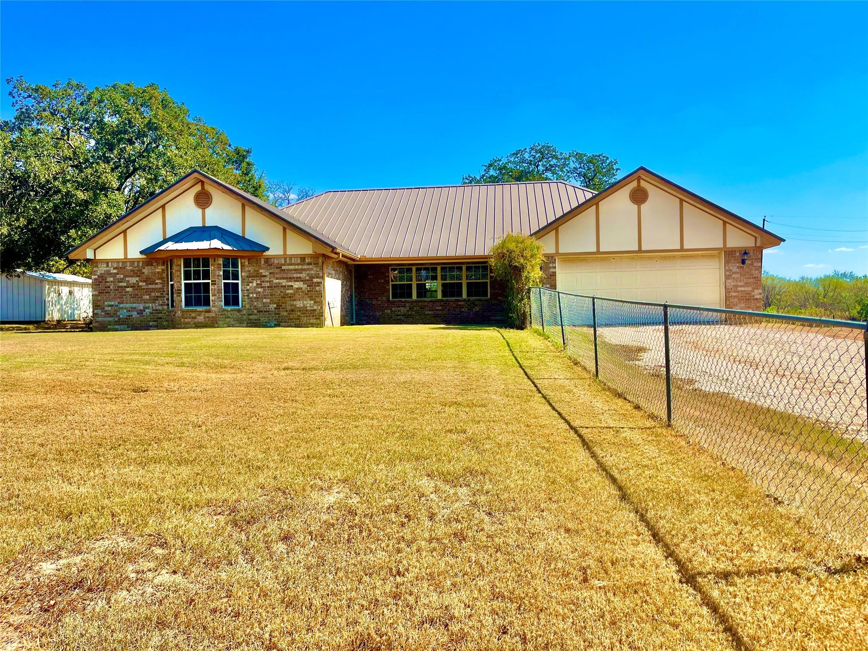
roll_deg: +1.4
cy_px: 326
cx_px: 434
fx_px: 652
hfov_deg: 67.3
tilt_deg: -1.0
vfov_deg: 53.1
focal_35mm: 26
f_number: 1.6
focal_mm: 5.1
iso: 50
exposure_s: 1/3215
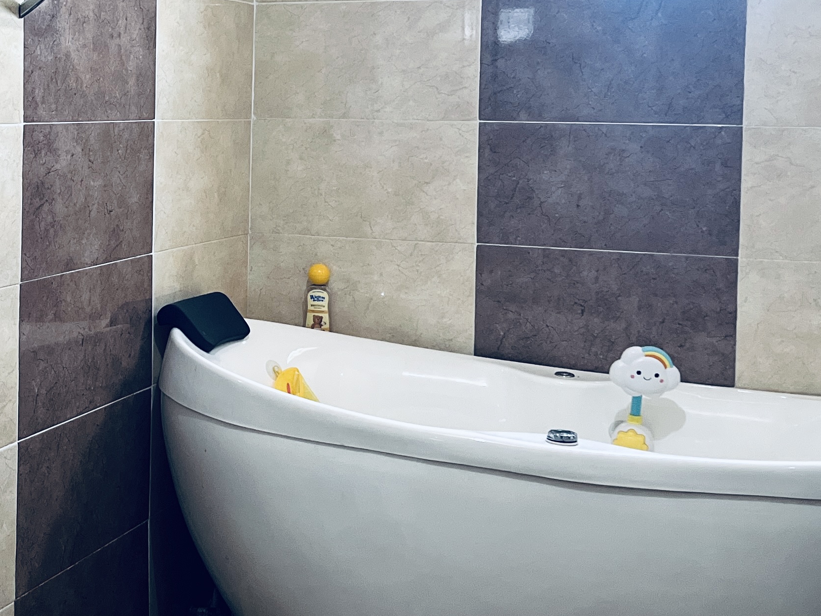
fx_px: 1494
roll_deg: -0.6
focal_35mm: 63
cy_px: 192
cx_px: 180
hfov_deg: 30.1
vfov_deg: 23.2
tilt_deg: -2.9
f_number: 1.5
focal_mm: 5.7
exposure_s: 1/60
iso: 320
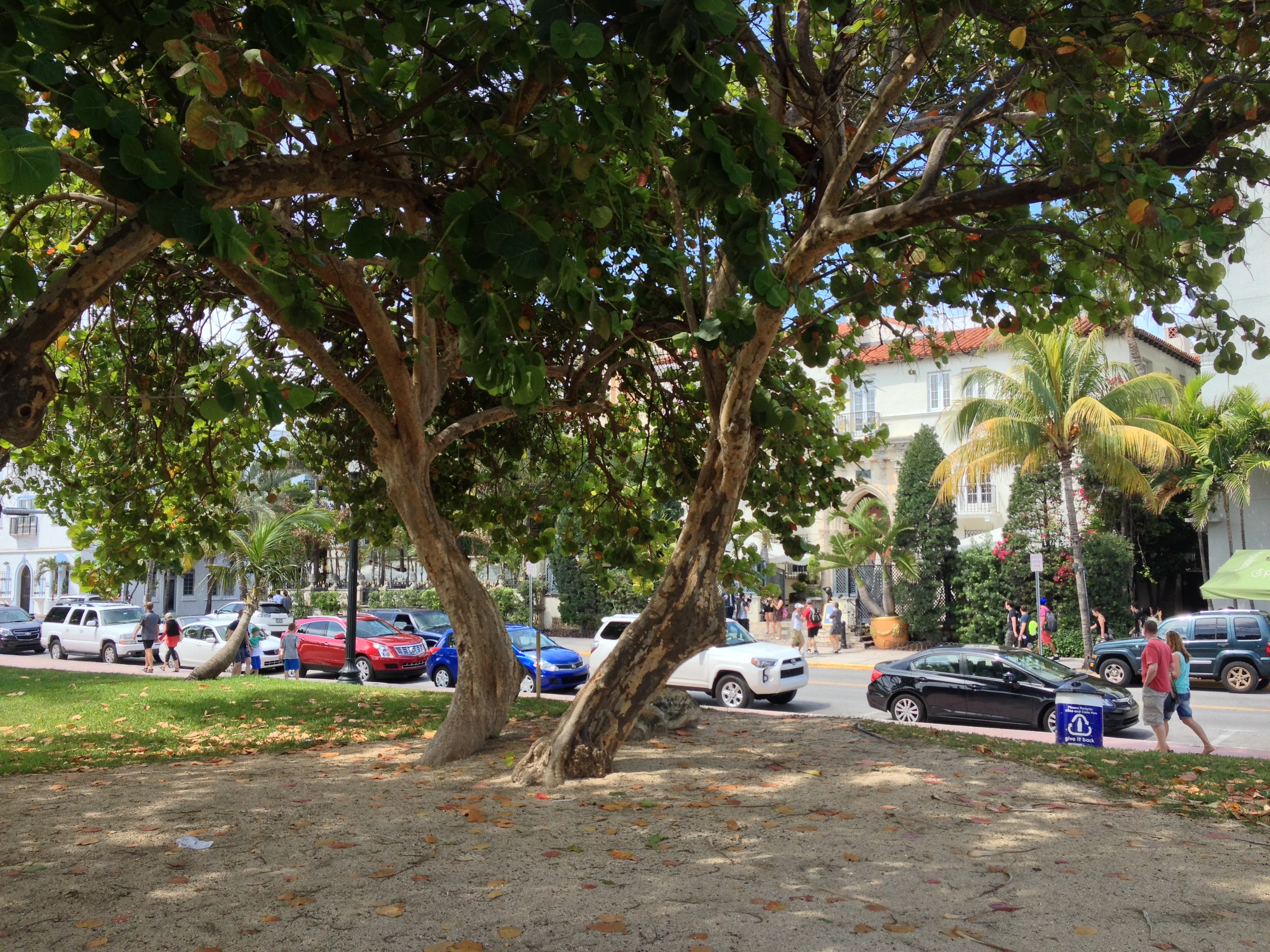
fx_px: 1284
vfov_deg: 40.7
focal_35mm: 35
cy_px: 476
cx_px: 635
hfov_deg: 52.6
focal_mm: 4.28
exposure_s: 1/356
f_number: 2.4
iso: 50
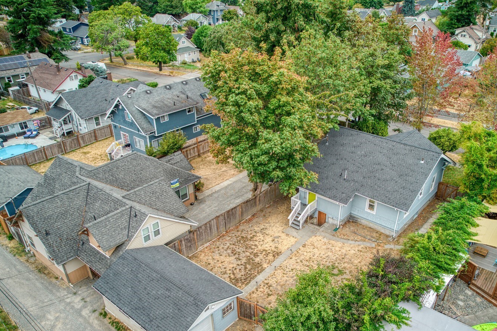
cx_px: 271
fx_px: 386
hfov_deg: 65.4
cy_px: 209
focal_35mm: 28
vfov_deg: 45.9
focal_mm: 8.38
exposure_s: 1/80
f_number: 2.8
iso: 140
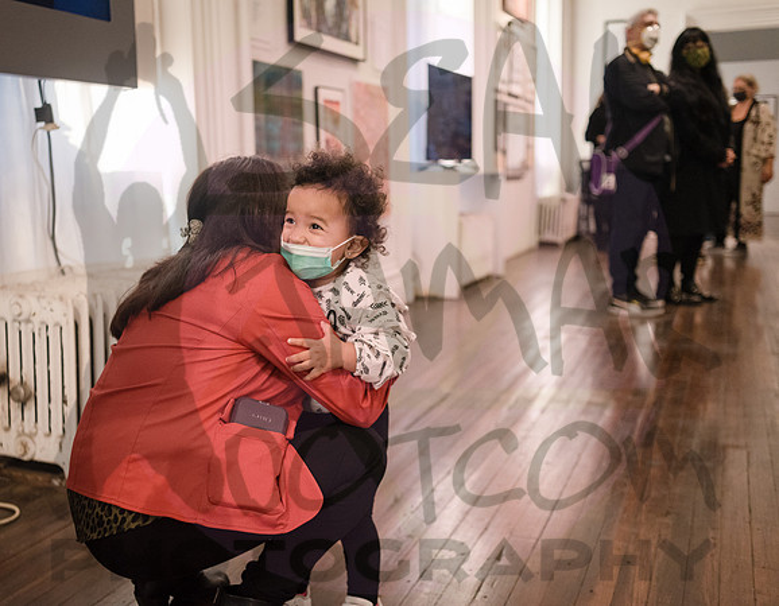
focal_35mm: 39
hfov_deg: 47.4
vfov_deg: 37.9
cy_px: 303
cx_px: 325
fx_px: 883
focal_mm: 35
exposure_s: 1/200
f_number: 3.2
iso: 2500
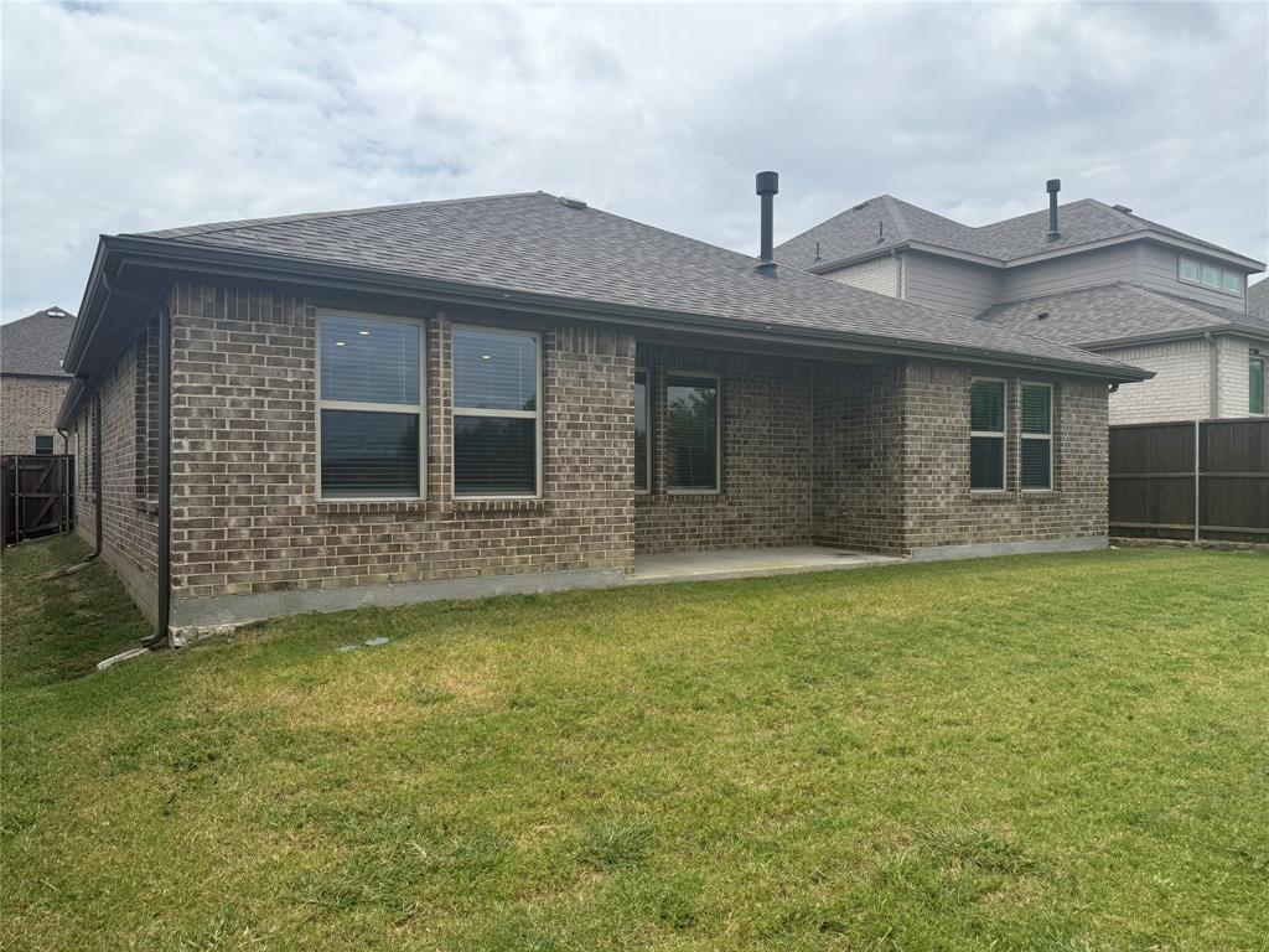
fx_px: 880
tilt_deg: +0.8
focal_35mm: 24
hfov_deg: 71.6
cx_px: 634
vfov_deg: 56.8
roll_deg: +0.3
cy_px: 476
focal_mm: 6.76
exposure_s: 1/6711
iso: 80
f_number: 1.78
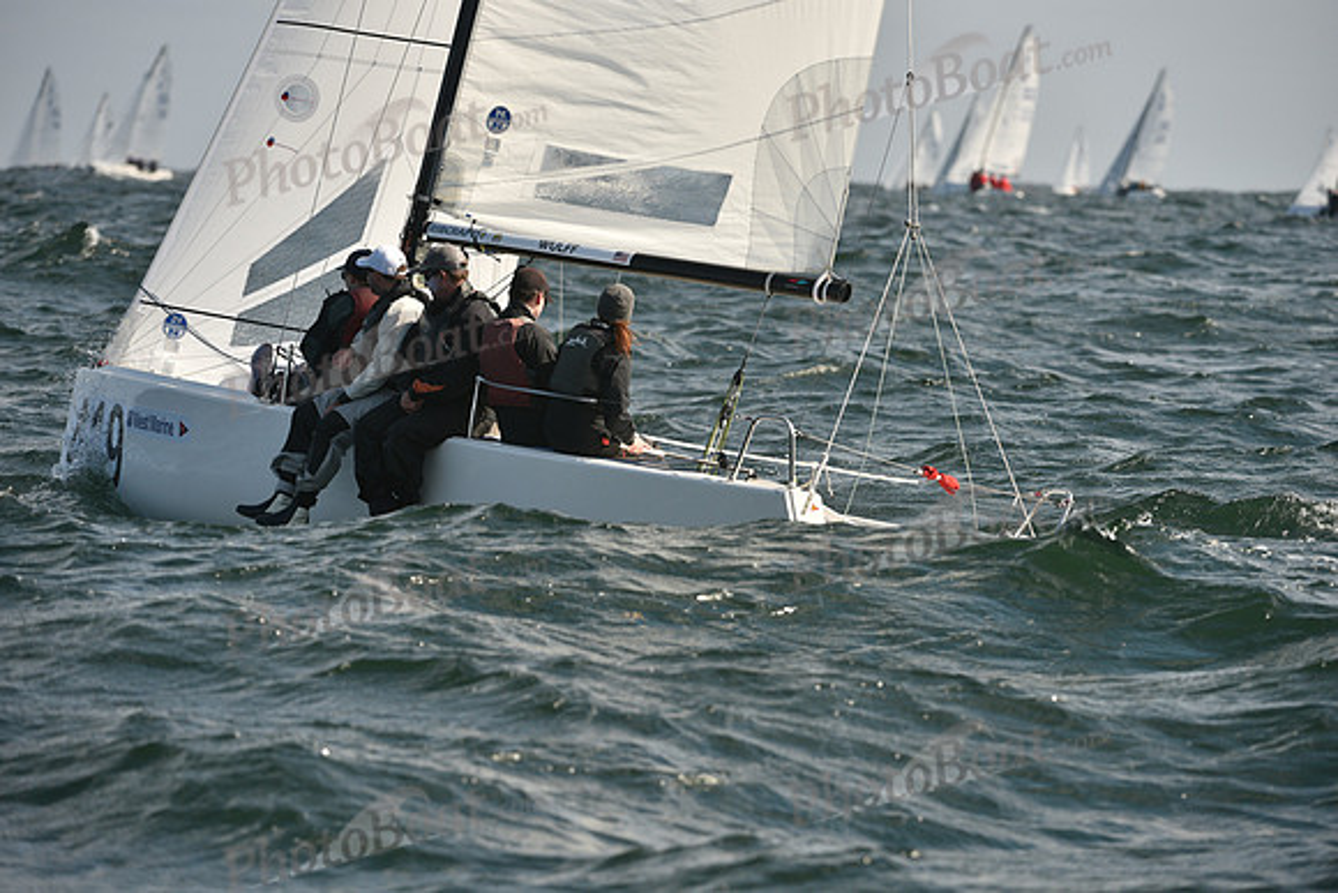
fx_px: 10409
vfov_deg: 4.9
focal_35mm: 280
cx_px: 669
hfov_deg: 7.4
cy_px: 446
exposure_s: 1/1600
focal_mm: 280
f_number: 6.3
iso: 320
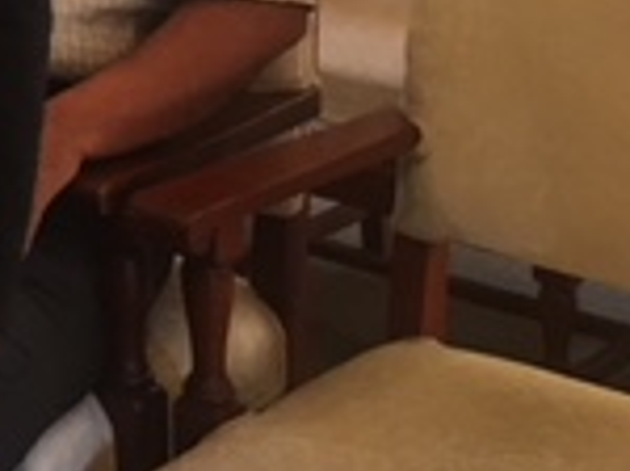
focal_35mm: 124
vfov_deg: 11.0
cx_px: -672
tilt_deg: -5.9
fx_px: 2253
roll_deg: +0.4
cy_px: -412
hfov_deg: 13.4
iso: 80
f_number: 2.2
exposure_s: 1/30
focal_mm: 4.15
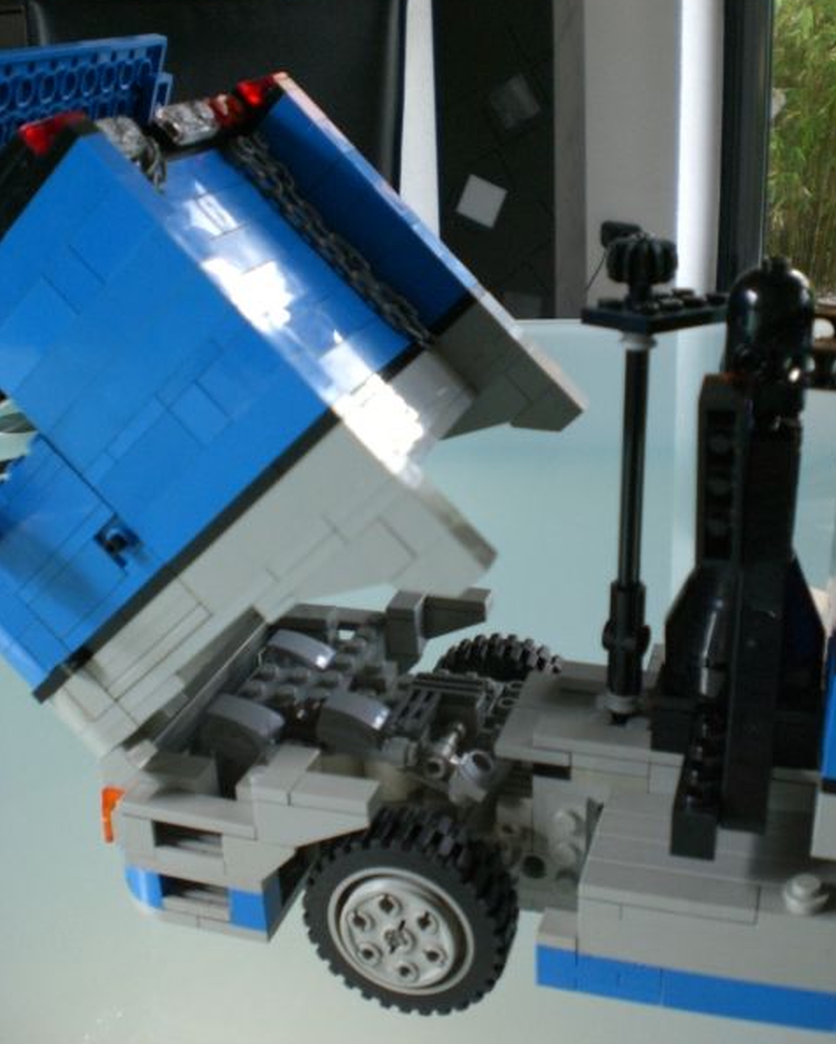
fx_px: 1236
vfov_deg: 45.7
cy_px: 484
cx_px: 421
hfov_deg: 37.4
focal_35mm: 40
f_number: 3.1
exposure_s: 1/100
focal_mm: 6.3
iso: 200
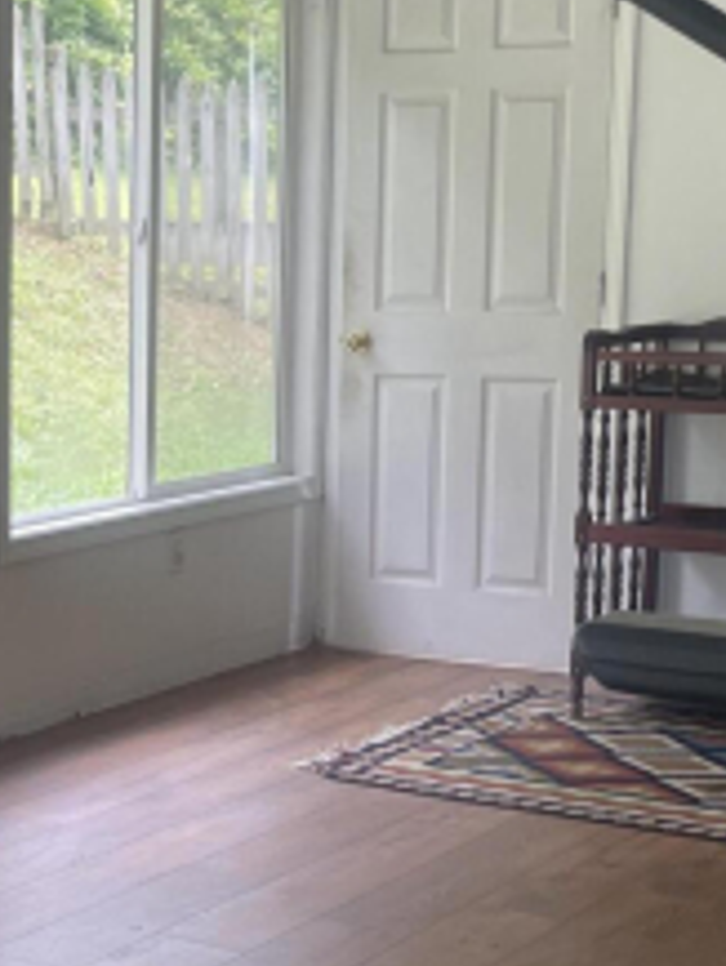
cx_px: 49
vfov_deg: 24.3
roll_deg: +0.3
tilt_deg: -9.8
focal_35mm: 80
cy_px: 617
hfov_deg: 18.1
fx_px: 2235
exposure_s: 1/121
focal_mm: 4.2
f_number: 1.6
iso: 50
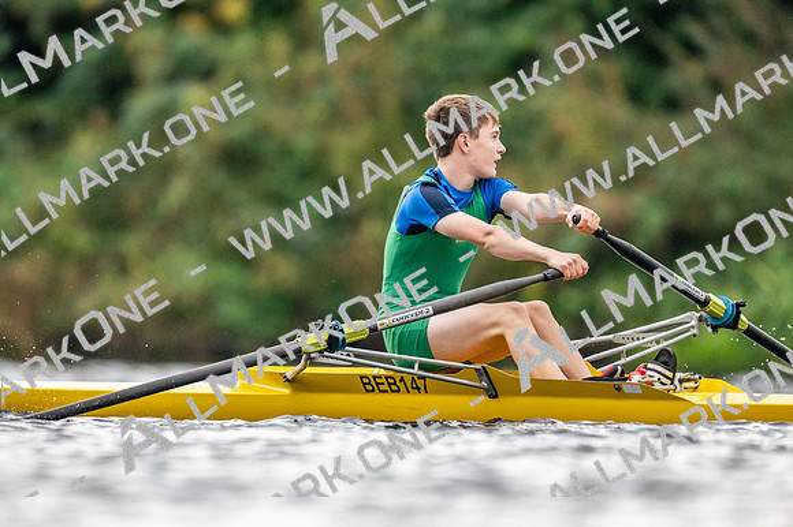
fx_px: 19813
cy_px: 264
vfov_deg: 1.5
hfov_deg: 2.3
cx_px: 396
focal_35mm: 900
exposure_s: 1/2500
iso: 3200
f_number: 4
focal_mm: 600
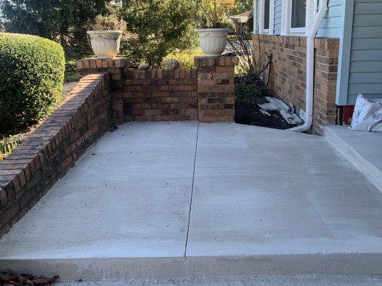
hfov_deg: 55.3
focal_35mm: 33
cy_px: 118
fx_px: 364
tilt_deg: -12.8
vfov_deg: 42.8
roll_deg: +0.6
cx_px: 206
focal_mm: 4.25
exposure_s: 1/198
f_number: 1.8
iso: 25
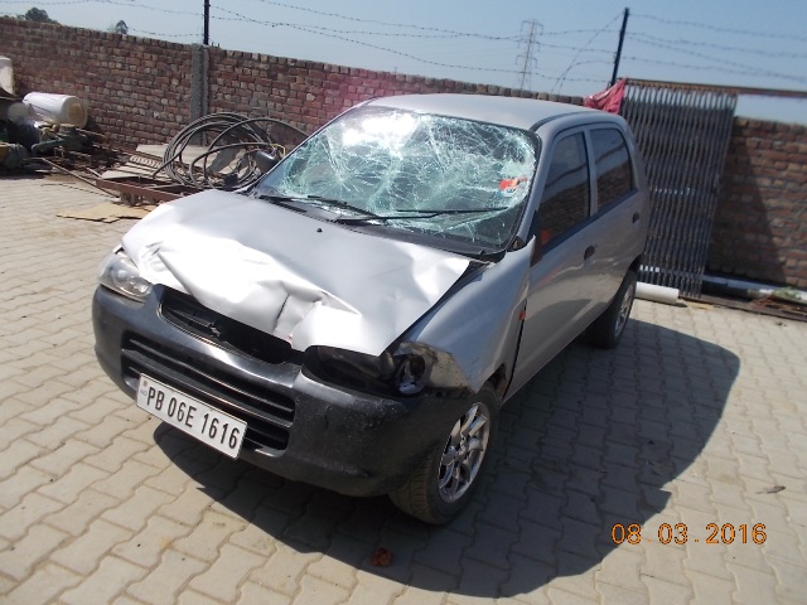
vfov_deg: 53.1
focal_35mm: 26
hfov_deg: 67.3
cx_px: 404
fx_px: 606
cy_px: 302
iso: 80
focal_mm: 4.6
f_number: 8
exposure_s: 1/200
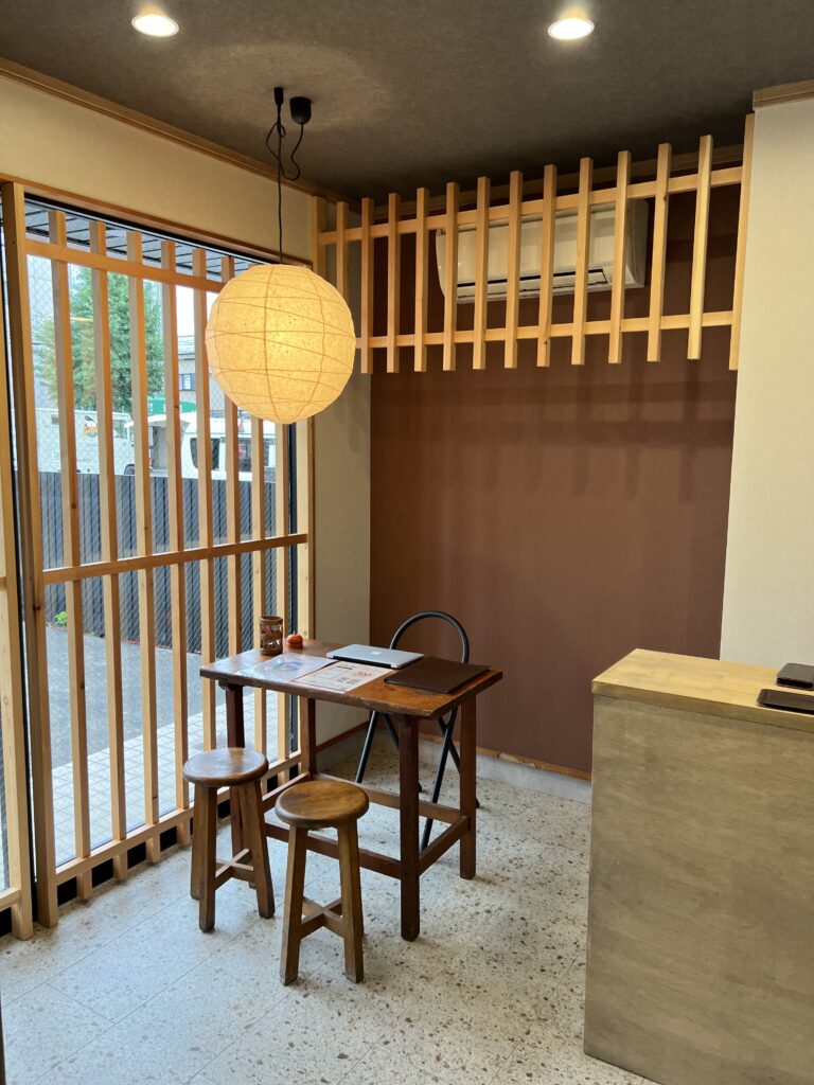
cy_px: 542
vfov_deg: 67.3
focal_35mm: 26
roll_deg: +1.0
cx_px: 407
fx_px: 815
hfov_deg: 53.1
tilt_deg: -5.9
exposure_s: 1/120
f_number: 1.5
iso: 64
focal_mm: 5.7
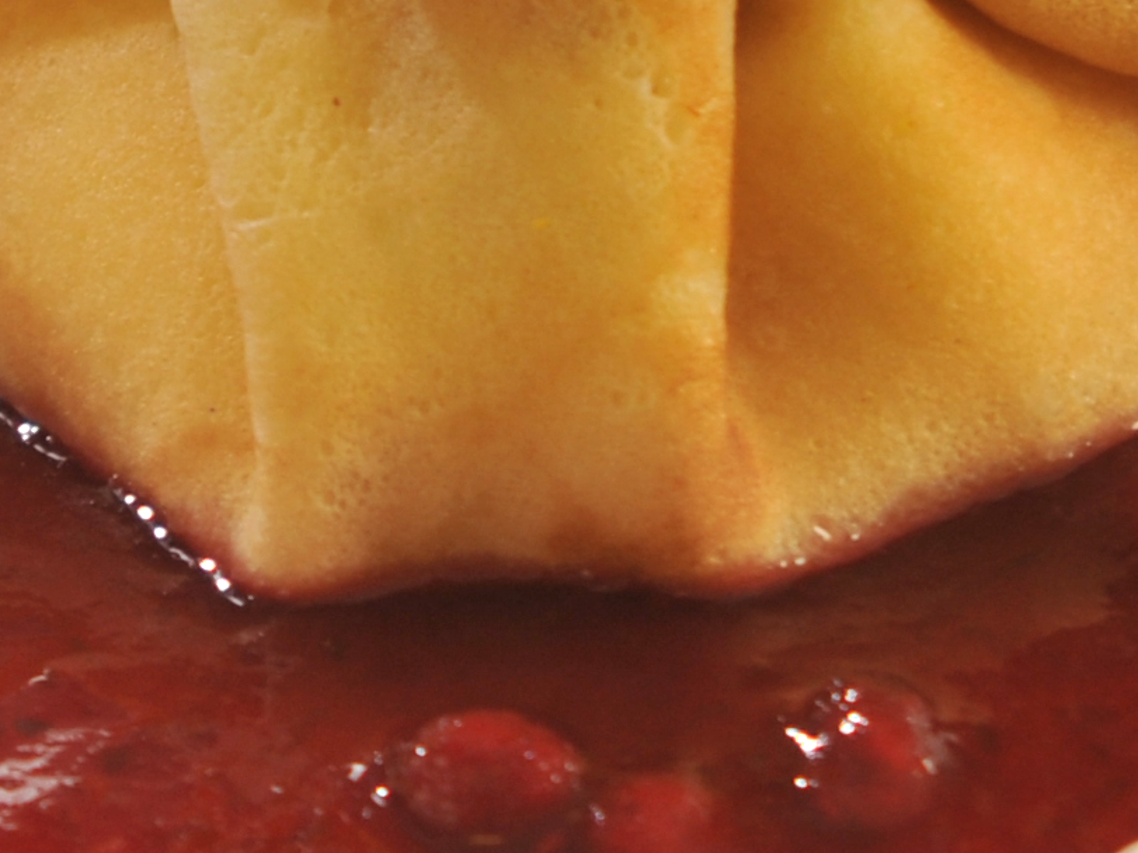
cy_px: 24
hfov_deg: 1.3
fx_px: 50094
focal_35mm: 1524
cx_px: 195
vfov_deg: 1.0
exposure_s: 1/125
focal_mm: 200
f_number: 4.5
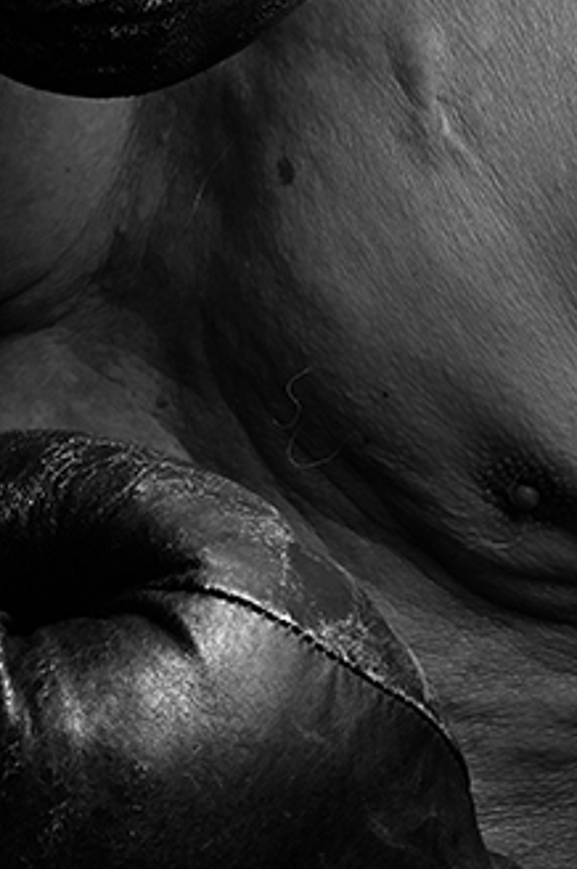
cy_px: -244
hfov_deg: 4.9
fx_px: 6794
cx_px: 300
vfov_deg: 7.2
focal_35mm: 282
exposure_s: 1/100
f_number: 11
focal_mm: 56
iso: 160
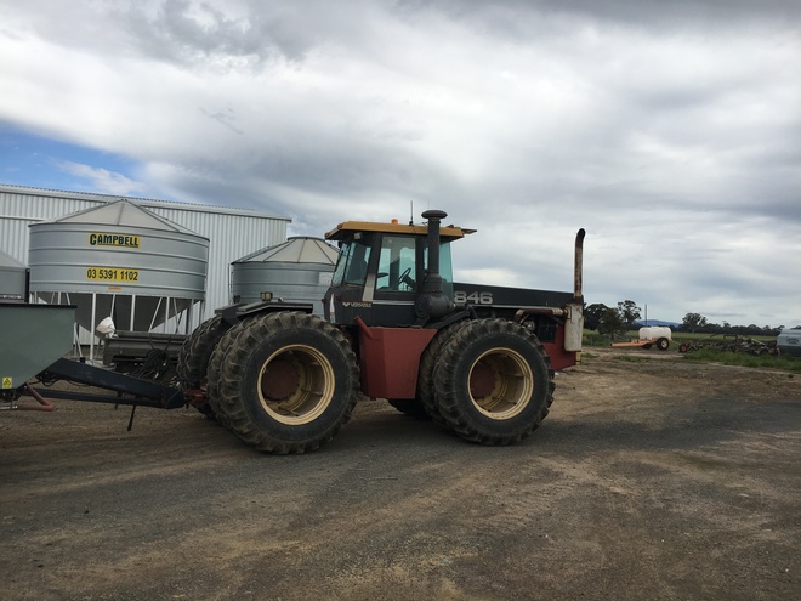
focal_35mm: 29
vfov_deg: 48.2
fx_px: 671
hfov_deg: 61.7
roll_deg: -2.2
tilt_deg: +0.9
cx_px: 400
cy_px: 300
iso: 25
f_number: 2.2
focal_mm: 4.15
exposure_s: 1/1972
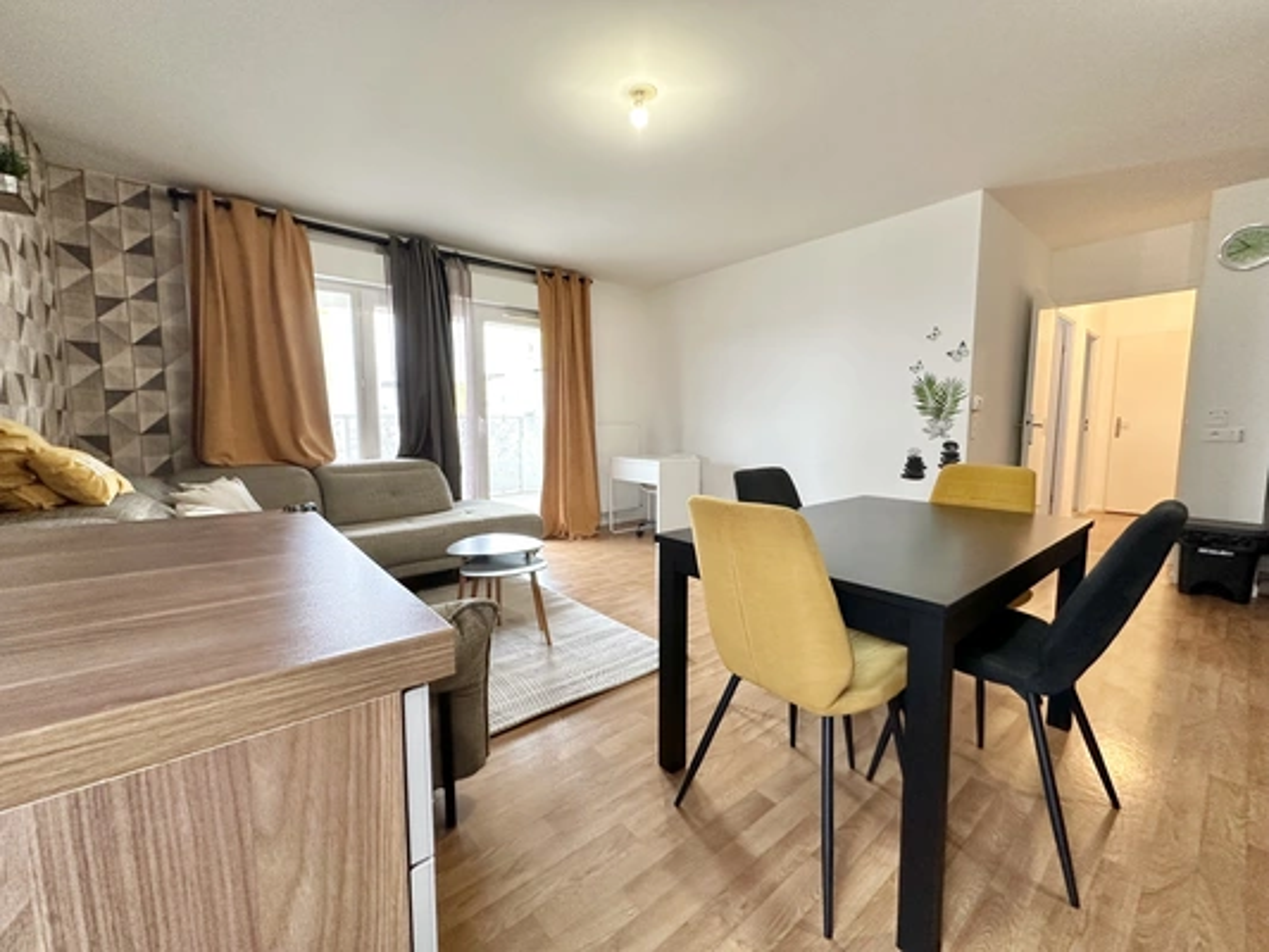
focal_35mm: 14
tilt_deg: -5.4
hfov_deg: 102.1
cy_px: 476
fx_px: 513
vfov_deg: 85.7
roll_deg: +0.3
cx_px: 634
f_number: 2.2
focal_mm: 2.22
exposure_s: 1/100
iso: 250
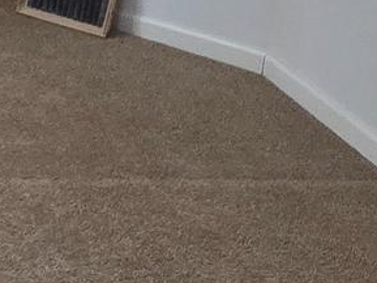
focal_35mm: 92
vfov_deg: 15.7
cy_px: -26
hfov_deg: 17.4
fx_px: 1002
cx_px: -297
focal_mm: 2.2
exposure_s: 1/60
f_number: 2.2
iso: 250
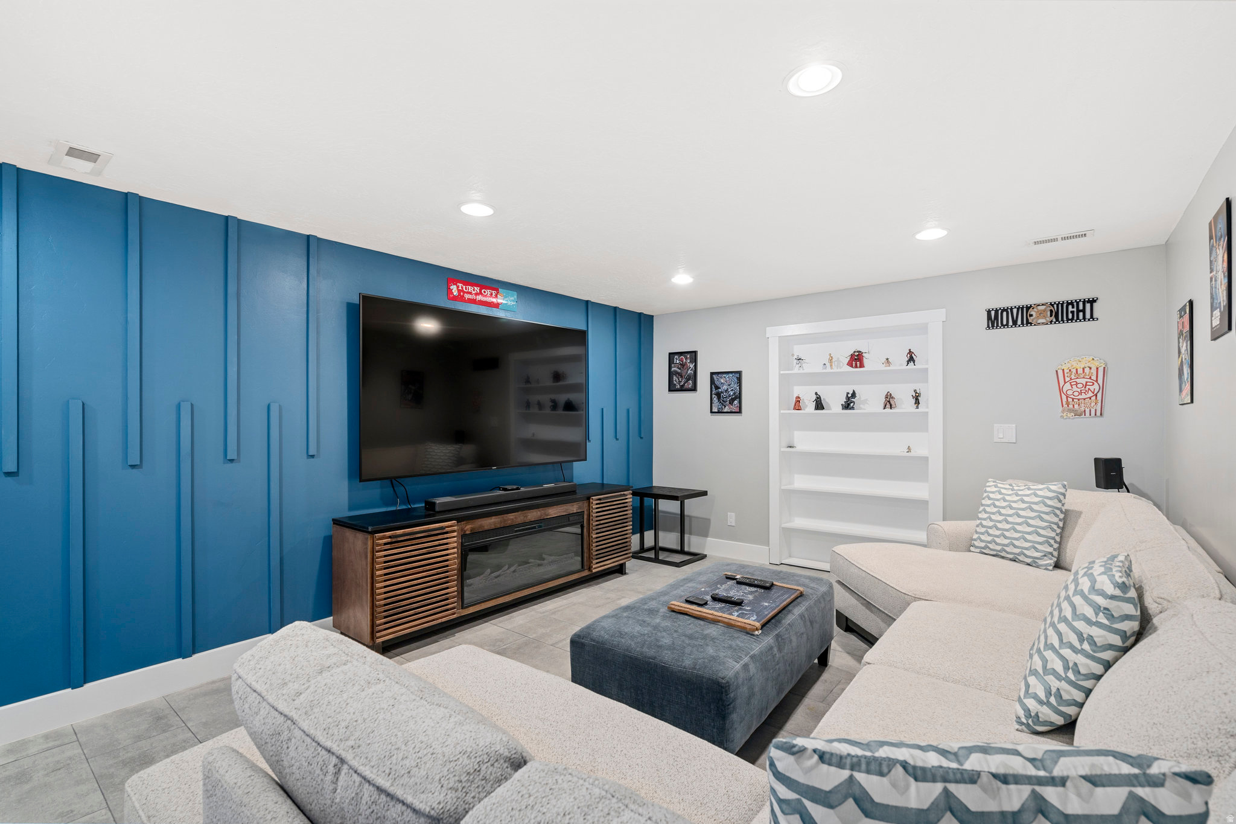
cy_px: 412
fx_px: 549
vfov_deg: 73.7
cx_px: 618
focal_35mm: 16
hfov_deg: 96.7
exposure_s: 1/1.67
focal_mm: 16
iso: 320
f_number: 9
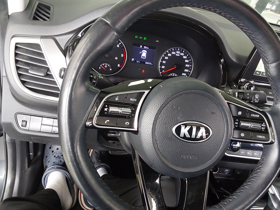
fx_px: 226
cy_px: 105
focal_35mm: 28
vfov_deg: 49.7
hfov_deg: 63.4
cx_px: 140
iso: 200
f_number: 1.9
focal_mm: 2.91
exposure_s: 1/60
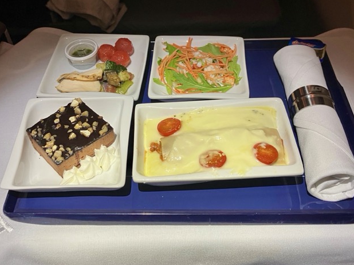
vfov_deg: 48.2
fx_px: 296
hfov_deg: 61.7
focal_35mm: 29
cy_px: 130
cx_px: 180
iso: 100
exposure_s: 1/41
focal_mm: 3.99
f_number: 1.8
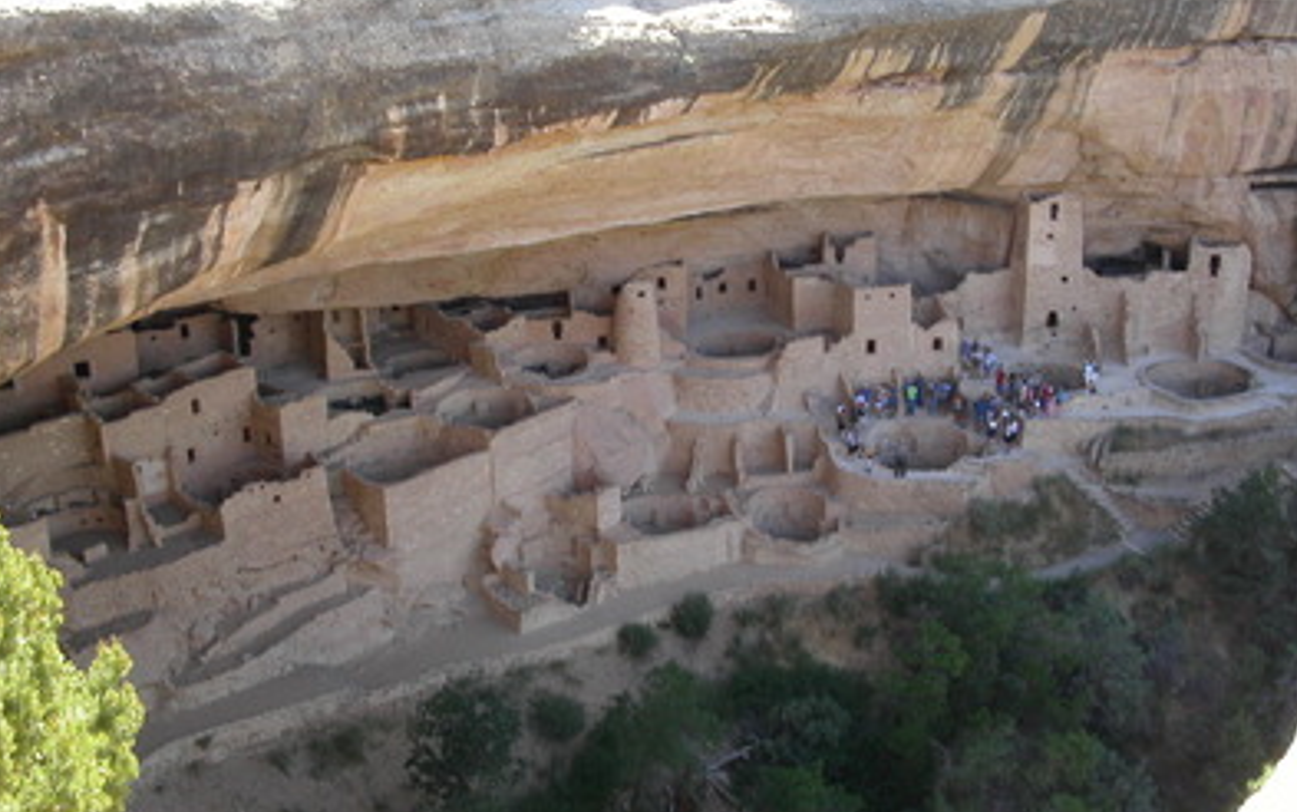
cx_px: 653
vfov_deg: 31.3
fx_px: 1450
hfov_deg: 48.2
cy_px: 356
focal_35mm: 41
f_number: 8
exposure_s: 1/45
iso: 100
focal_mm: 7.8
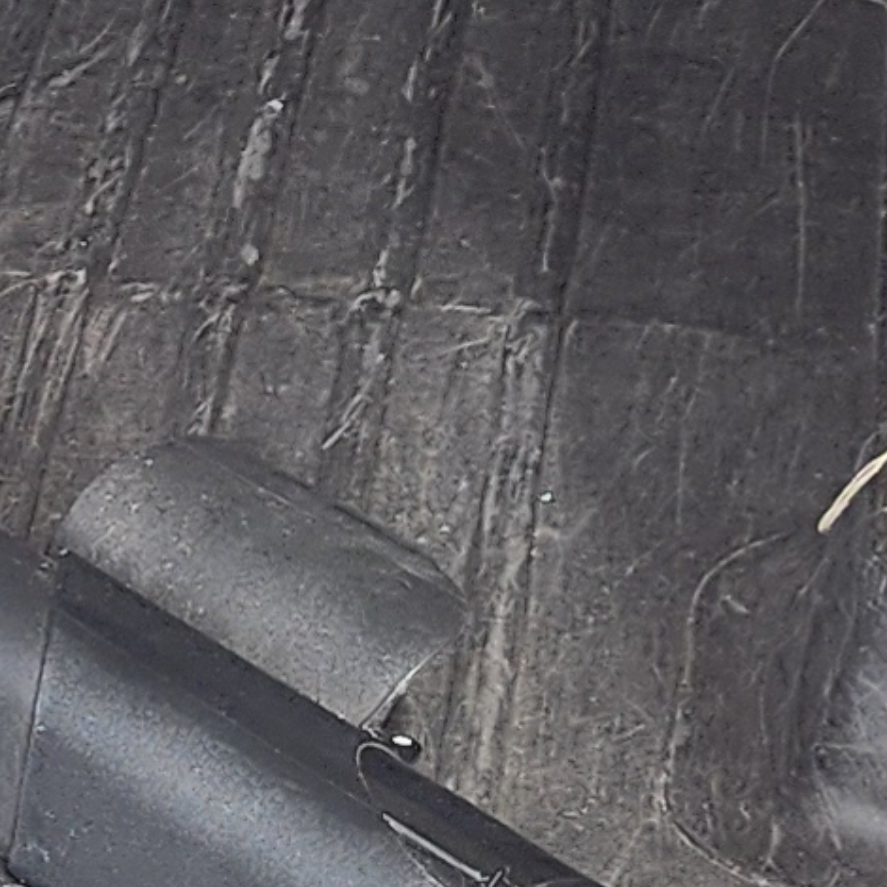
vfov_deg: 10.1
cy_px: 66
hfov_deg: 8.8
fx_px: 5015
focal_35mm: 173
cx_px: -1519
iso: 50
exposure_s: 1/180
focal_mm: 6.4
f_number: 1.8
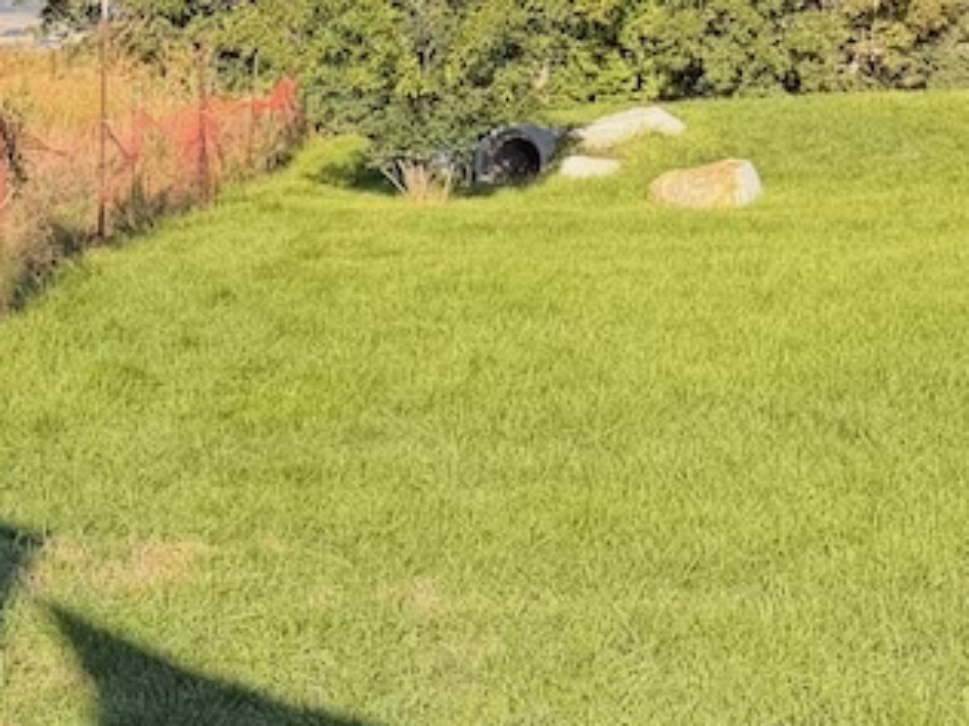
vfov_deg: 16.1
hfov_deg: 18.4
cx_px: -598
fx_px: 2547
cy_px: 582
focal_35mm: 91
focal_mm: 6.76
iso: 100
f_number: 1.78
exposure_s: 1/2110
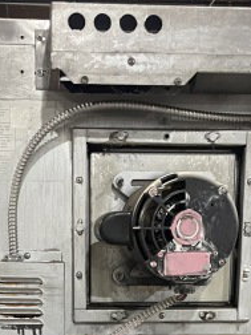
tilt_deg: -11.6
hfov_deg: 17.6
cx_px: 102
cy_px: 427
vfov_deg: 21.2
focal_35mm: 84
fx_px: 812
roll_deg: +0.5
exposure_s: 1/60
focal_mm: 4.2
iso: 320
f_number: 1.6
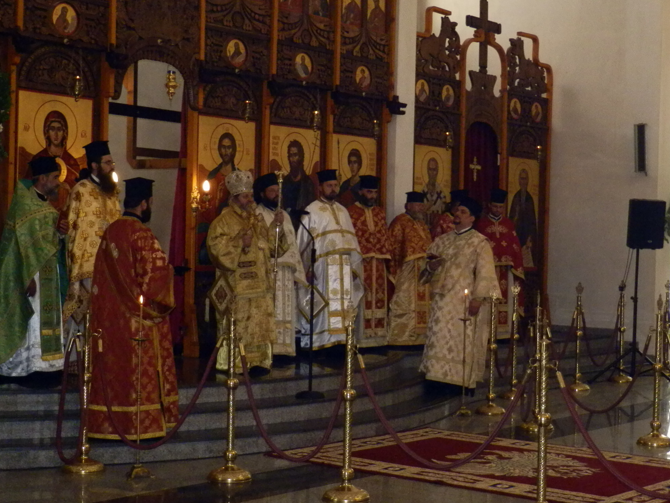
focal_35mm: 61
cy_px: 272
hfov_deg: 31.6
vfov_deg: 24.0
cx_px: 404
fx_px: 1181
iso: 400
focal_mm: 8.44
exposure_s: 1/80
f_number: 3.7
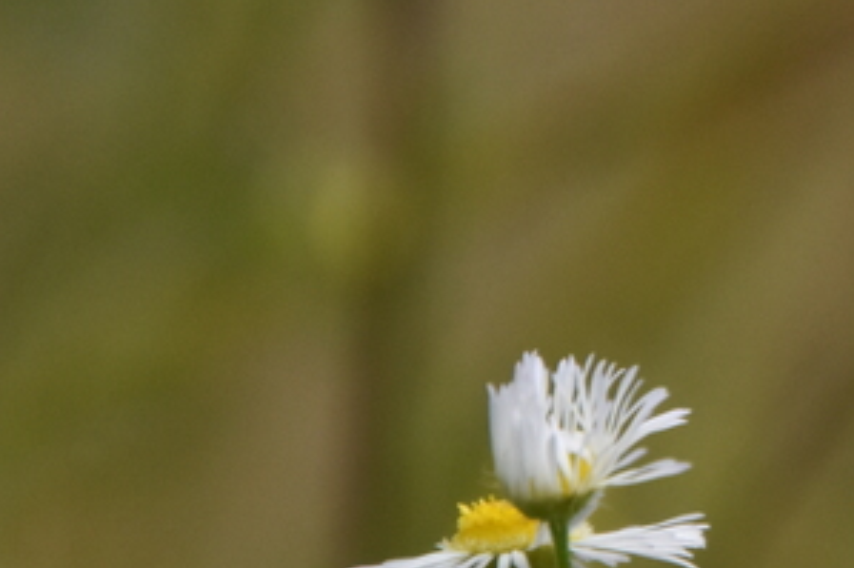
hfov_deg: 1.4
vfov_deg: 1.0
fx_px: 34258
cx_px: 1008
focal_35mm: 1445
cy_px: 194
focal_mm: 300
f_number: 6.3
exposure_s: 1/4000
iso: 1000
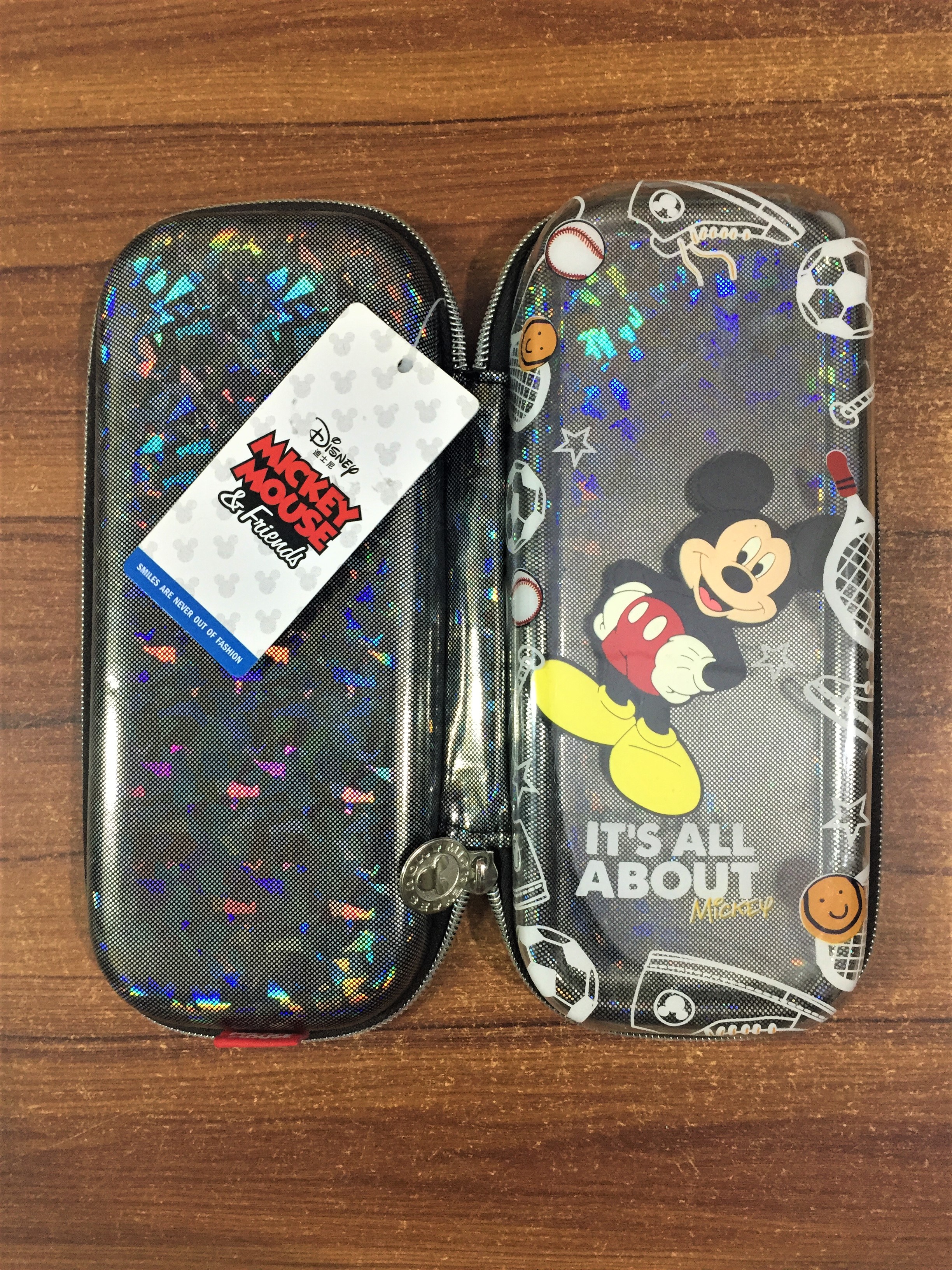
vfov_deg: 61.7
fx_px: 1063
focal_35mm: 29
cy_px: 635
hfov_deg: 48.2
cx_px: 476
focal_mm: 4.15
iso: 125
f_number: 2.2
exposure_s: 1/33
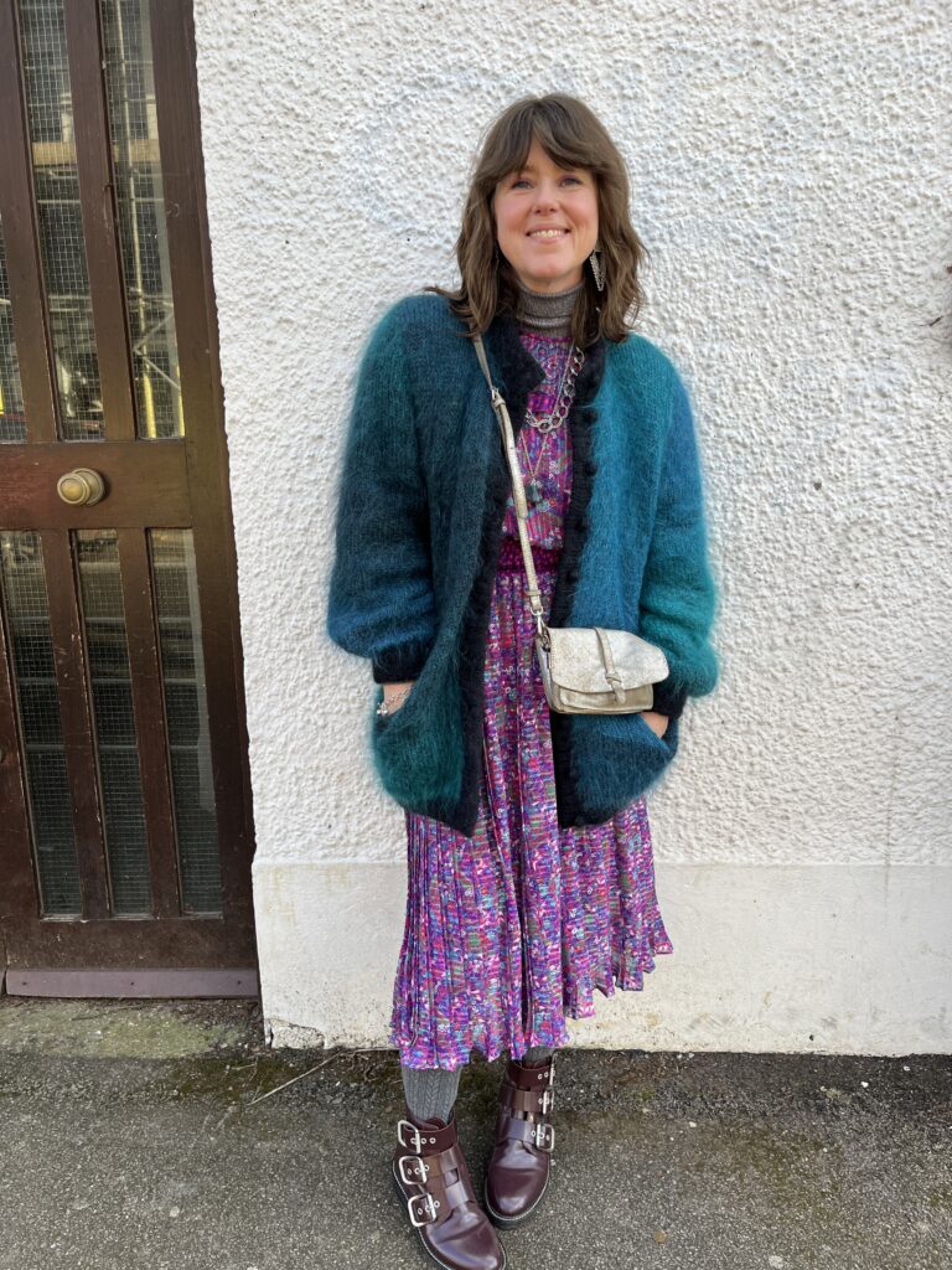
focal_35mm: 26
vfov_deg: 67.3
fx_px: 953
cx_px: 476
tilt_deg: -13.7
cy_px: 635
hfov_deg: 53.1
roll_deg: +1.3
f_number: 1.6
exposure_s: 1/370
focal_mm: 5.1
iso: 50
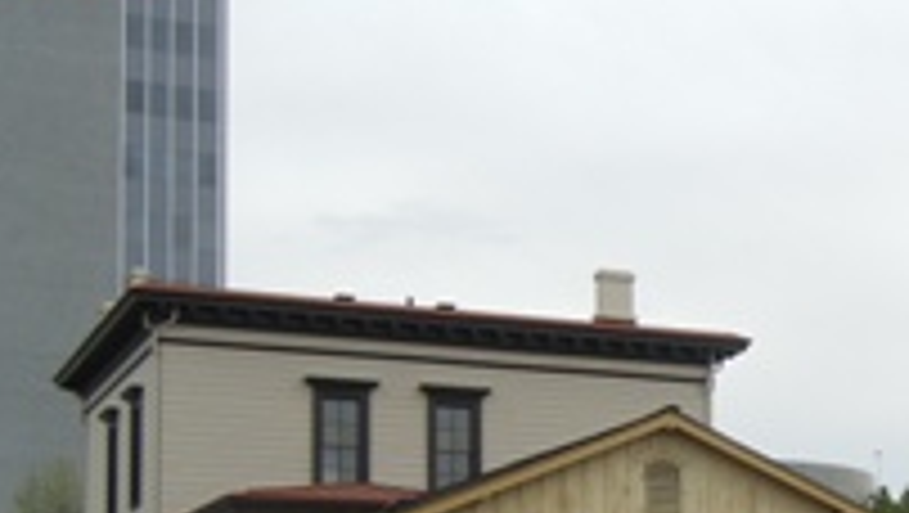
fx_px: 2026
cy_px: 603
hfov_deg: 24.2
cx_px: 900
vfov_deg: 14.0
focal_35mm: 84
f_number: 7
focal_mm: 5.4
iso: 160
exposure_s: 1/340
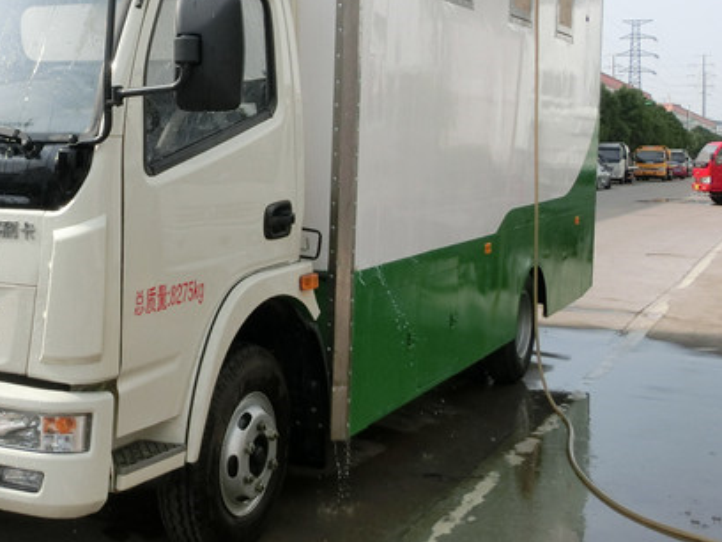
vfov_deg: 27.3
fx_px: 1105
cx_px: 150
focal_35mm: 53
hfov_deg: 35.1
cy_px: 162
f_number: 3
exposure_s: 1/1000
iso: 80
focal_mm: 4.24
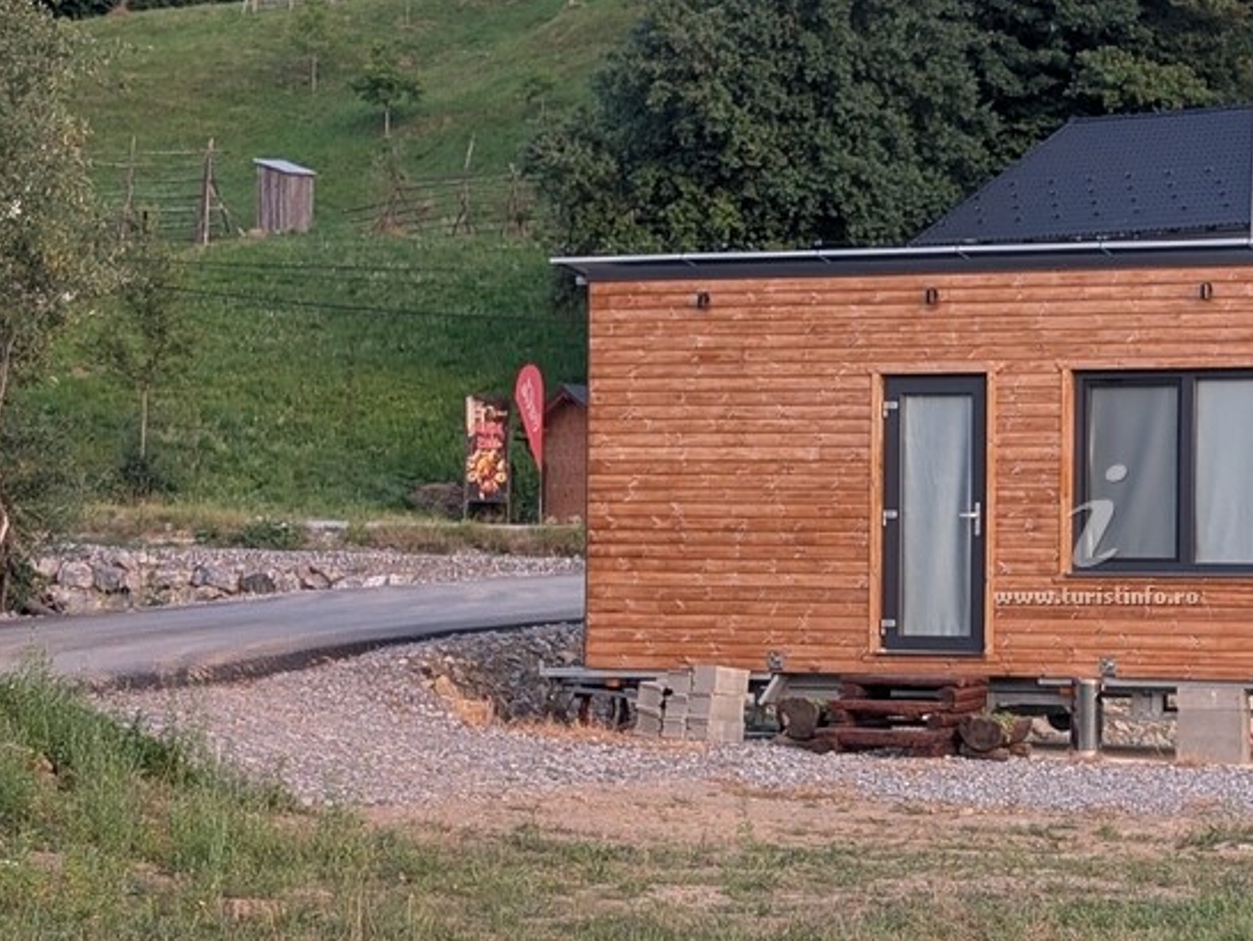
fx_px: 3332
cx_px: 1051
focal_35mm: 92
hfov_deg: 21.0
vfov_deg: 16.1
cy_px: 488
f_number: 1.68
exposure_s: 1/87.3
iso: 19
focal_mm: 6.9
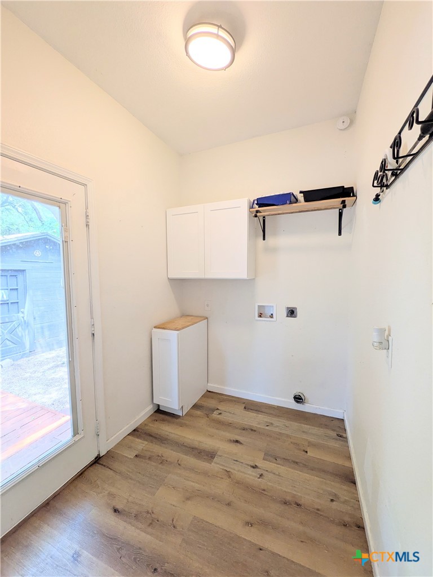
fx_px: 233
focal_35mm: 14
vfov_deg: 102.1
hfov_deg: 85.7
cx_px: 216
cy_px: 288
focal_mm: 1.83
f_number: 2.2
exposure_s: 1/120
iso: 56
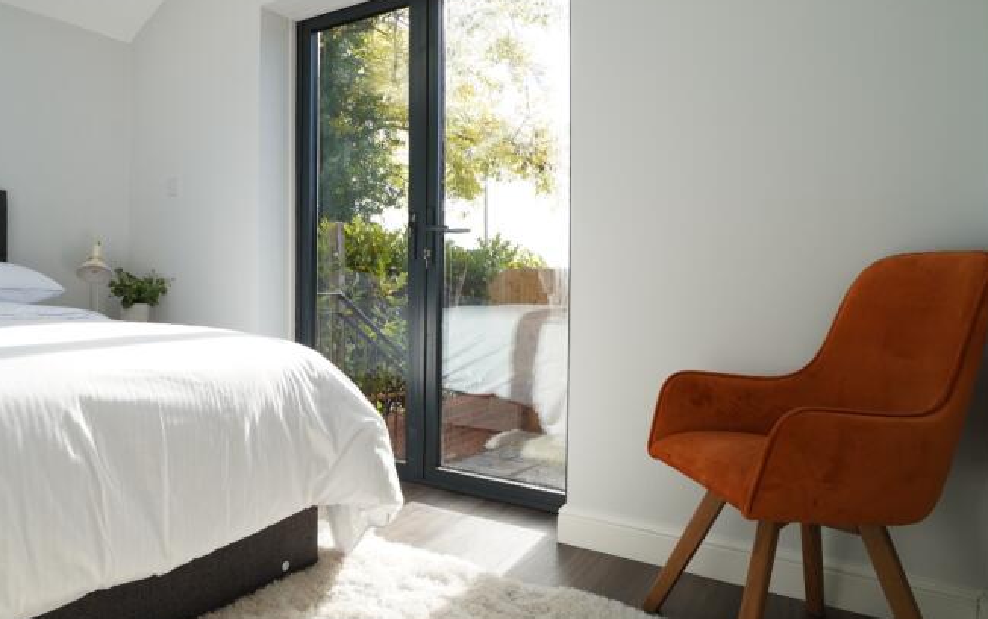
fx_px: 646
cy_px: 304
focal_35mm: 24
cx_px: 329
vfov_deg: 51.1
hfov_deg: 72.5
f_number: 6.3
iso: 100
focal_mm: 10
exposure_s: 1/100
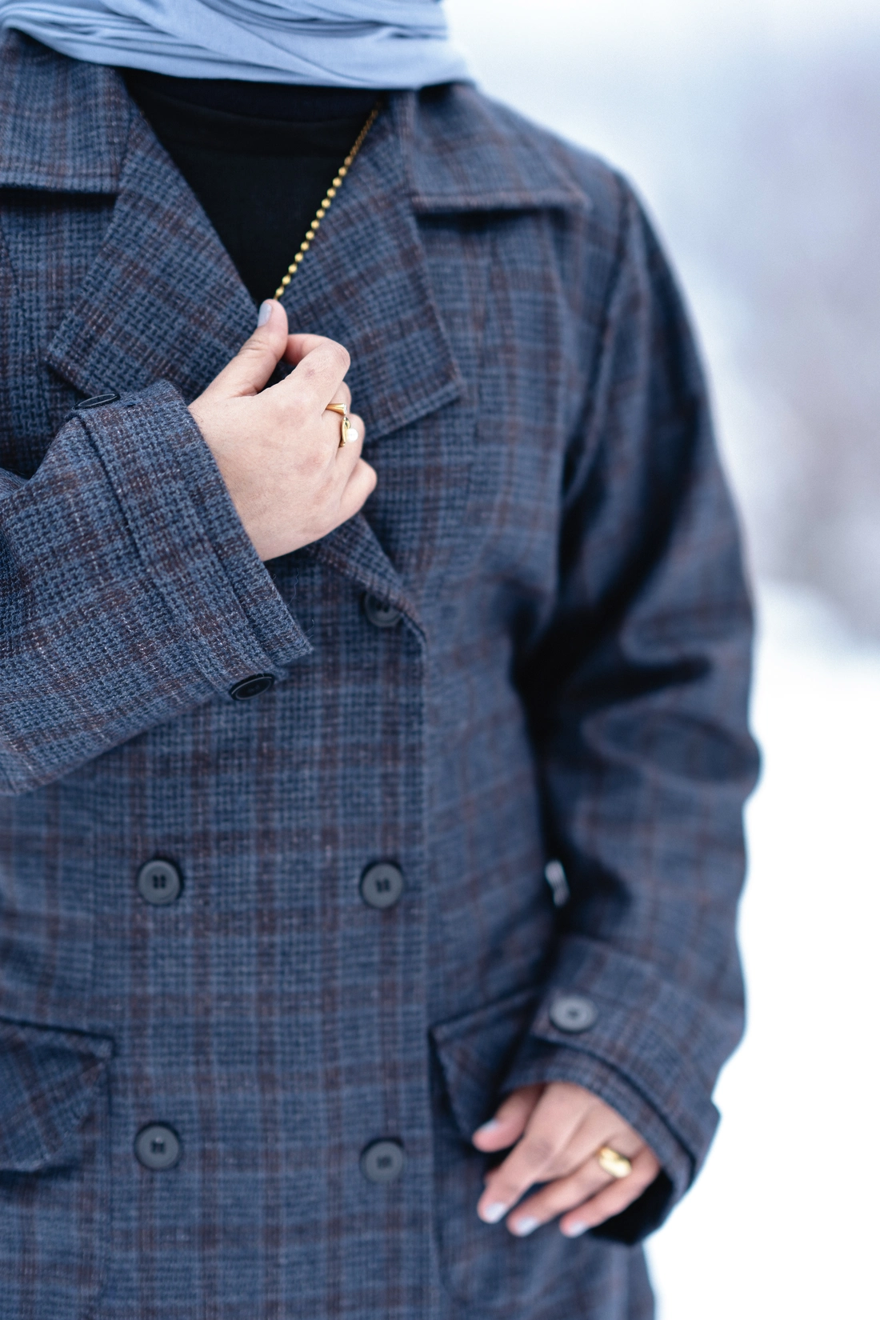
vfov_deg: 23.9
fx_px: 3116
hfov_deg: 16.1
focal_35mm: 85
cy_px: 660
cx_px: 440
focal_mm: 85
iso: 50
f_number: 1.4
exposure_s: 1/400
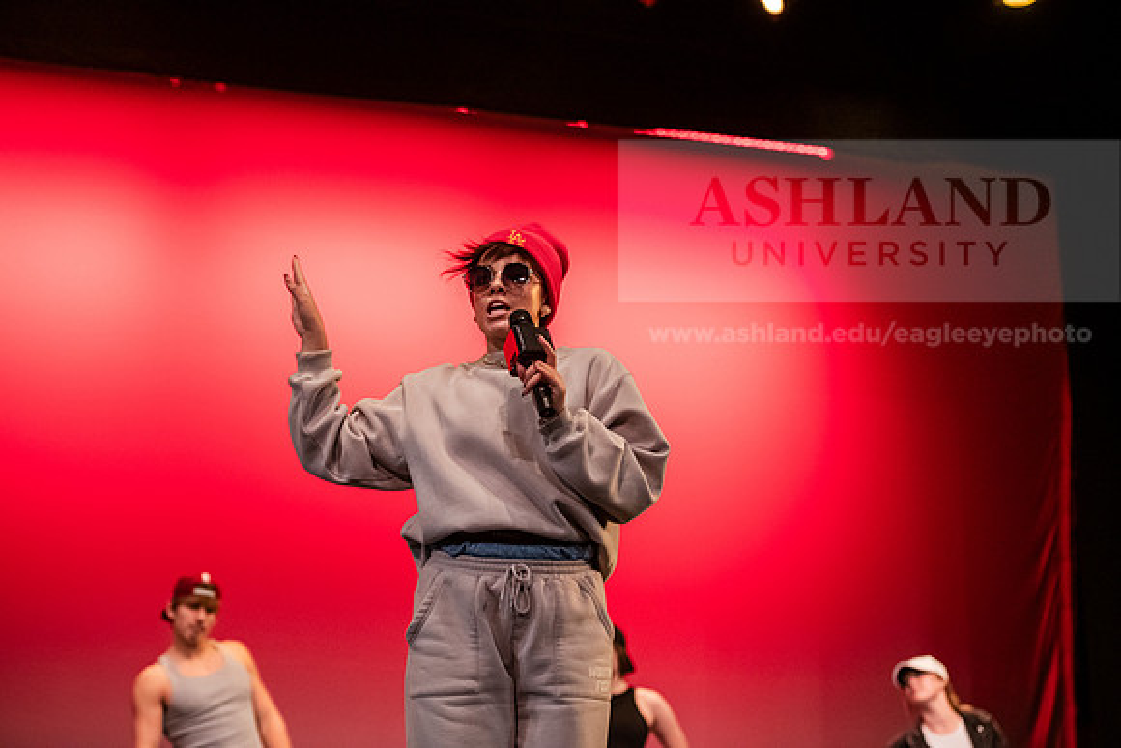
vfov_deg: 17.5
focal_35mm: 78
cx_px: 560
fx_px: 2429
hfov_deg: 26.0
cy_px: 374
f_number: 3.2
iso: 4000
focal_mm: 78
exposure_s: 1/320
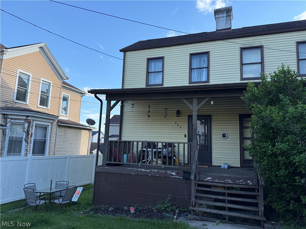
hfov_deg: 71.6
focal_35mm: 24
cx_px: 153
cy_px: 114
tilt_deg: +8.2
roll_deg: -2.4
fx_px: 212
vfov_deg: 56.8
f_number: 1.78
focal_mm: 6.76
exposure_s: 1/1271
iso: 80
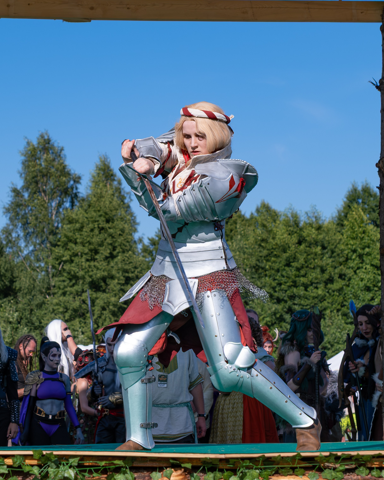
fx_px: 1534
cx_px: 138
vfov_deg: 17.8
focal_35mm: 108
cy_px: 201
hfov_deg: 14.2
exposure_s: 1/1600
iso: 160
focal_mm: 37.6
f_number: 4
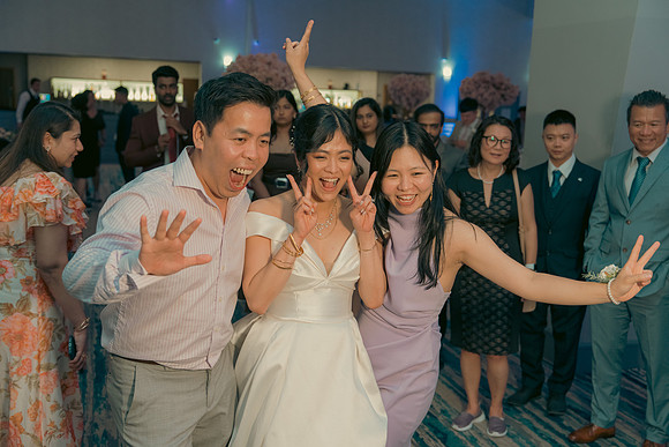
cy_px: 224
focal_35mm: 42
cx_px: 334
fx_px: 781
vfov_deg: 31.9
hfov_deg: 46.4
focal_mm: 42
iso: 1600
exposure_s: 1/160
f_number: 3.5
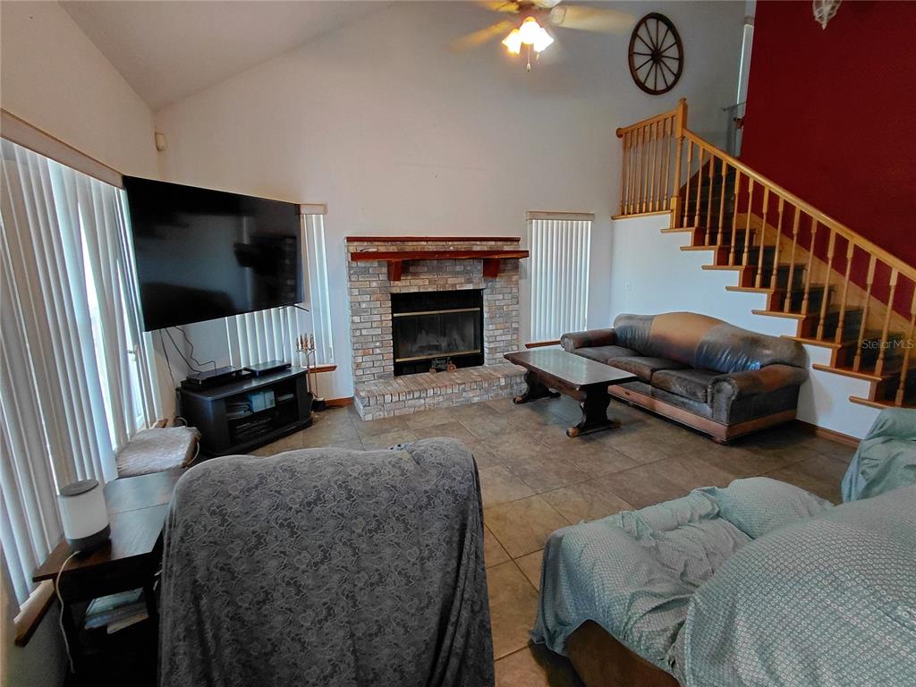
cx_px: 458
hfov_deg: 94.5
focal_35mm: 16
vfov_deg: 78.1
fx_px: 423
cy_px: 344
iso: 250
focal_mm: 1.64
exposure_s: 1/40
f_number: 2.2
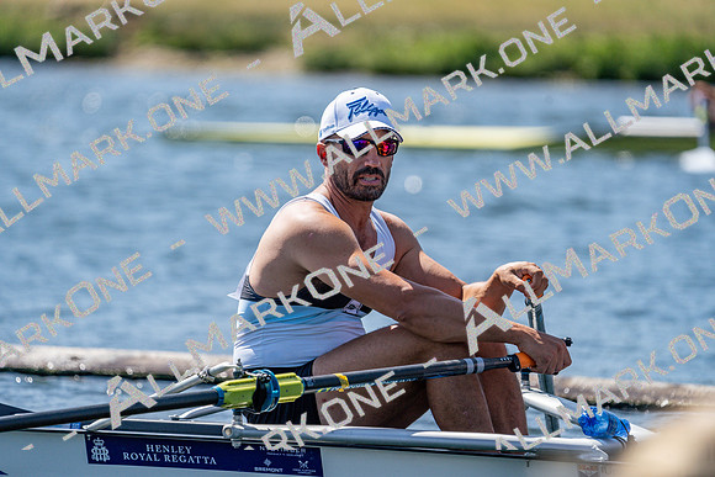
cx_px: 358
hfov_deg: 4.3
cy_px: 238
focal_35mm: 474
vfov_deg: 2.9
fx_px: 9416
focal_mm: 474
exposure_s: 1/2000
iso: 320
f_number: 6.3
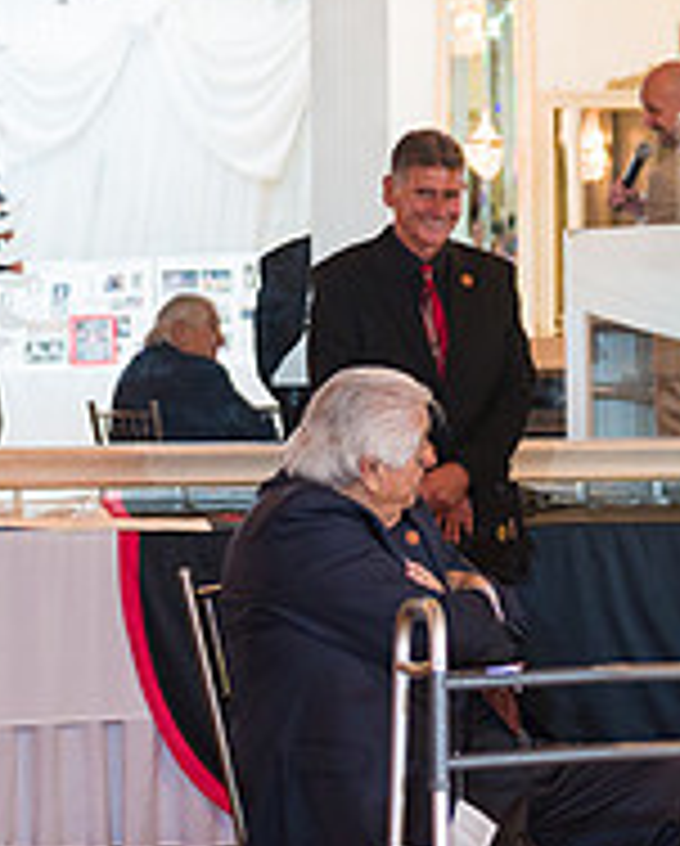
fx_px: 4066
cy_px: 513
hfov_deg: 9.3
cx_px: 1054
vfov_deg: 11.9
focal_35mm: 162
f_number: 3.2
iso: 1250
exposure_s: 1/200
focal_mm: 56
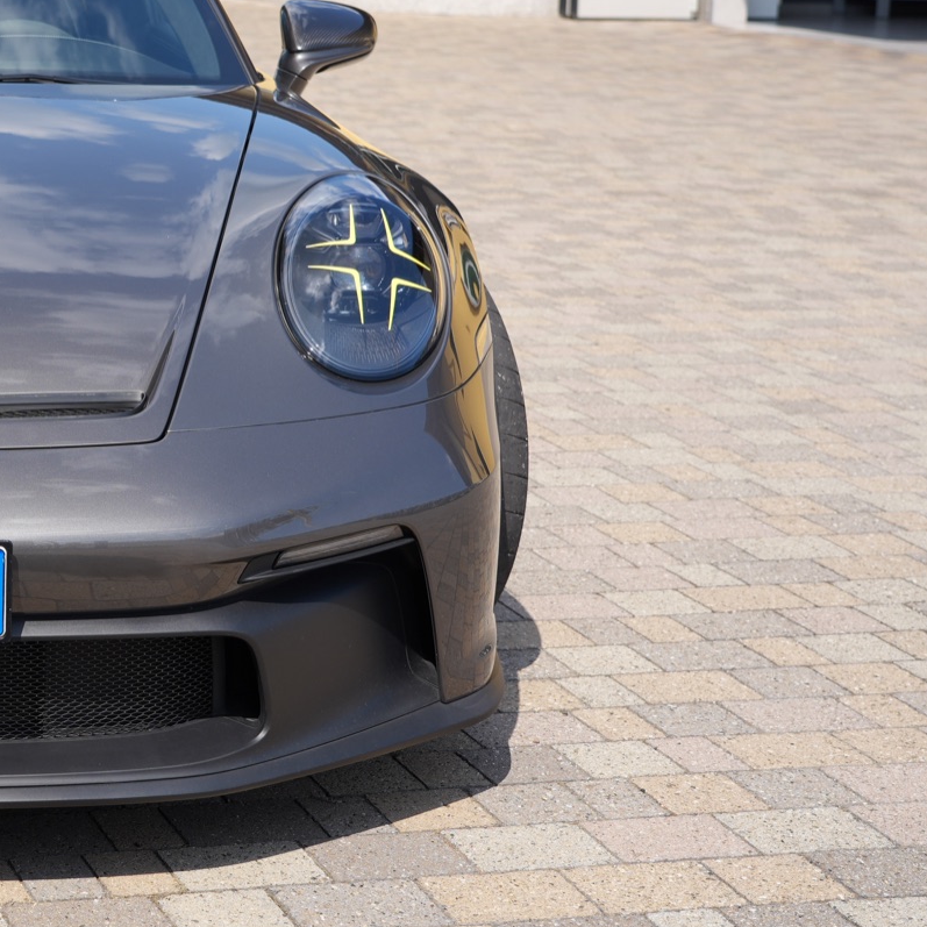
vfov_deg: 21.3
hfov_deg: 20.1
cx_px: -181
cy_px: 280
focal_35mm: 81
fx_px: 2454
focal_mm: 38
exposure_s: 1/500
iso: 100
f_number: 4.5
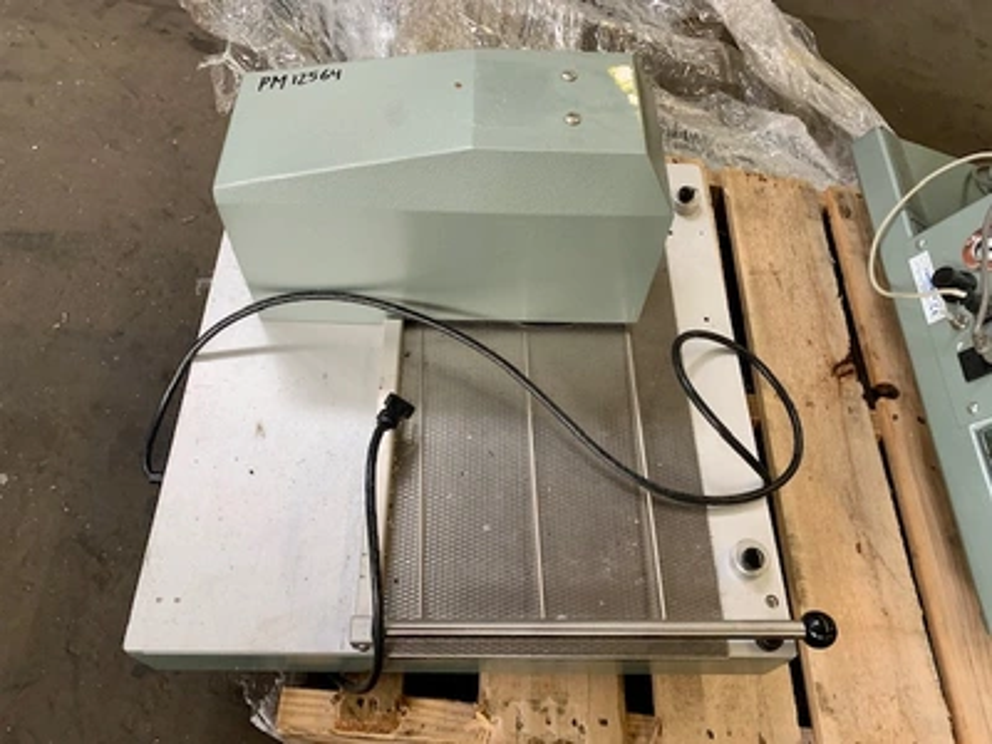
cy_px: 372
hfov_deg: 67.3
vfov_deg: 53.1
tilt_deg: -57.0
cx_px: 496
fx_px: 745
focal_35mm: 26
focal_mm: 4.25
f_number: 1.8
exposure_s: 1/60
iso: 200
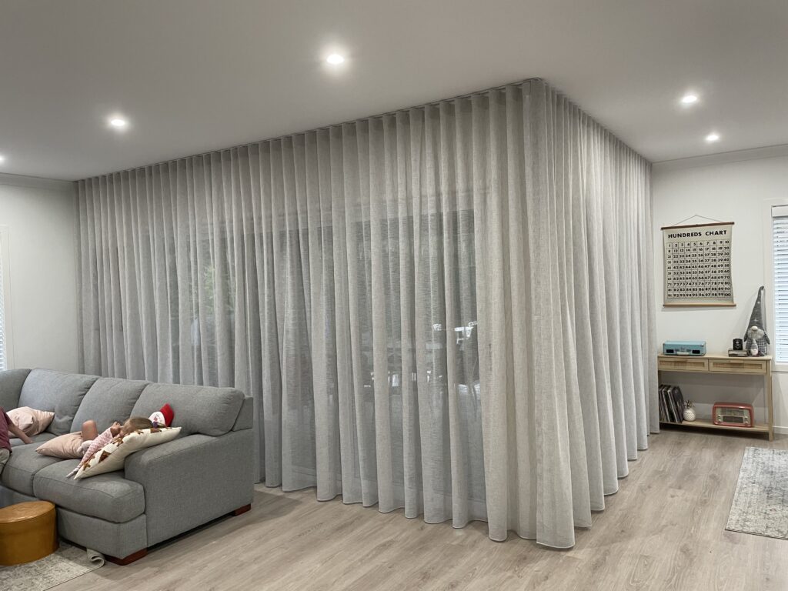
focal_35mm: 26
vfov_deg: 53.1
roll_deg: +2.1
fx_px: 592
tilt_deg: -0.6
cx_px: 394
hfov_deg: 67.3
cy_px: 296
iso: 100
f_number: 1.6
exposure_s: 1/50
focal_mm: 4.2
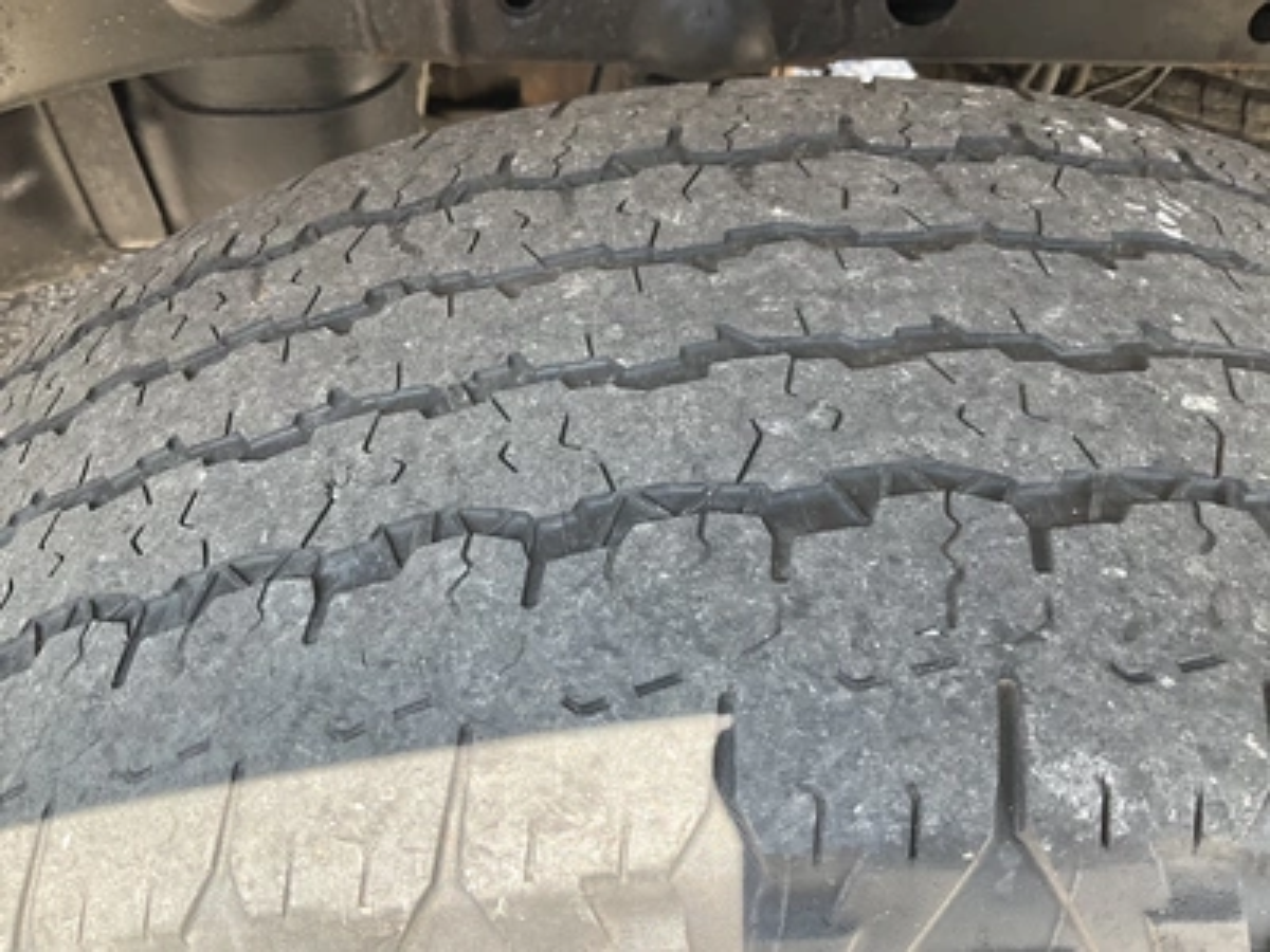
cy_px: 476
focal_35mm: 29
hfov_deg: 61.7
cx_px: 635
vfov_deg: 48.2
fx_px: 1064
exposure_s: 1/122
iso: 40
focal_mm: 3
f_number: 1.8
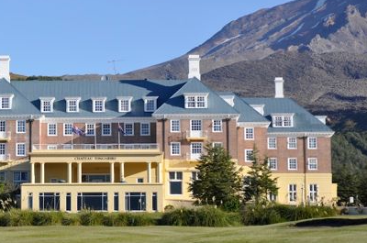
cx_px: 92
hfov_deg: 12.2
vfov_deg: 8.1
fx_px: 1709
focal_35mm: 168
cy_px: 80
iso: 200
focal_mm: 70
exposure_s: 1/640
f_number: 6.3
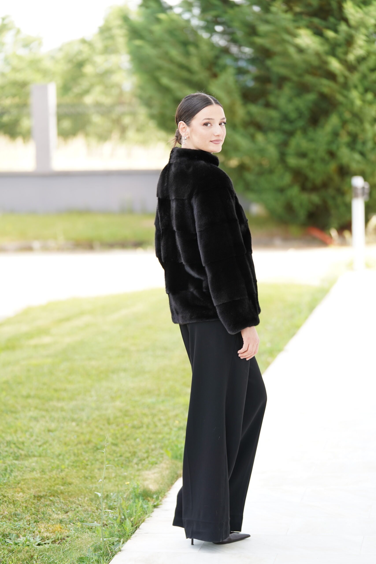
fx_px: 1692
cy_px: 282
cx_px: 188
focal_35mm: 108
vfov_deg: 18.9
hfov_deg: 12.7
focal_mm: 108
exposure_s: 1/250
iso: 250
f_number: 2.8
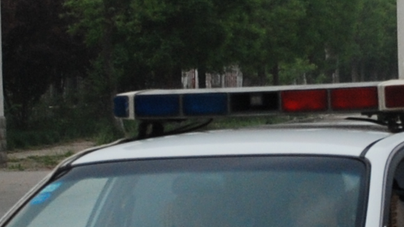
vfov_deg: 3.7
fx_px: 3486
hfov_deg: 6.6
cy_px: 155
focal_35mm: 326
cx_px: 357
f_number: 7.1
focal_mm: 31
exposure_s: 1/1250
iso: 320
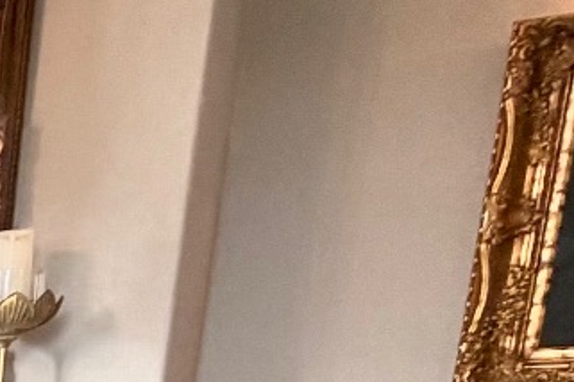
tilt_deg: -11.2
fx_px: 1483
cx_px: -892
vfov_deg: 13.0
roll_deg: +0.8
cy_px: 735
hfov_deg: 13.6
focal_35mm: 93
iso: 125
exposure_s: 1/100
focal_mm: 2.22
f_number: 2.2
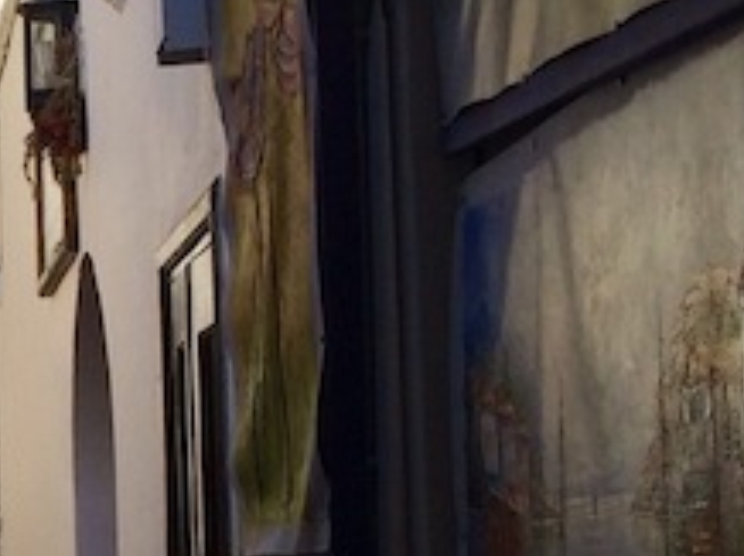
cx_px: -877
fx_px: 3027
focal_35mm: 141
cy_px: 406
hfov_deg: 12.0
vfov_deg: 10.5
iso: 32
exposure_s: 1/1026
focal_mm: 4.12
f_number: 2.2
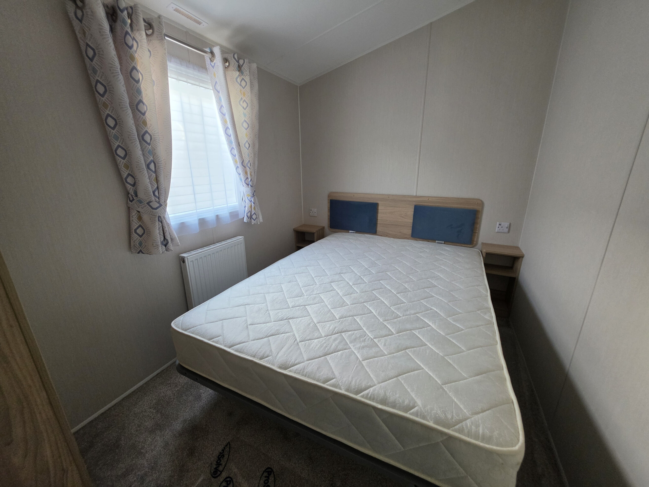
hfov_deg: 106.2
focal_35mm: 13
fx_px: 244
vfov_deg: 89.9
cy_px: 244
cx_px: 324
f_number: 1.9
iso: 250
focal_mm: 2.2
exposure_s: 1/100
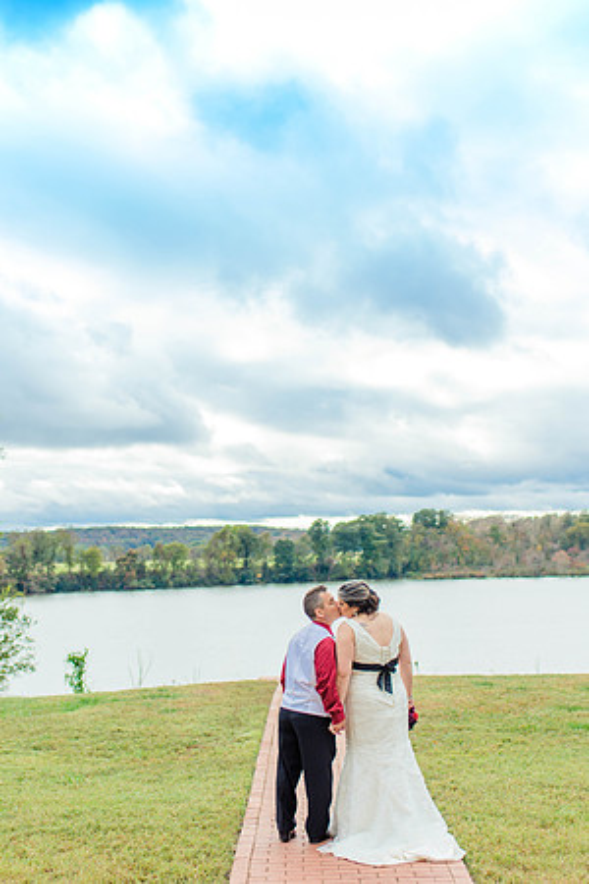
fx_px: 1288
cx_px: 294
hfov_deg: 25.8
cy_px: 442
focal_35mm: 52
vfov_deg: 37.9
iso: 100
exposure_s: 1/800
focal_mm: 35
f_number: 2.2
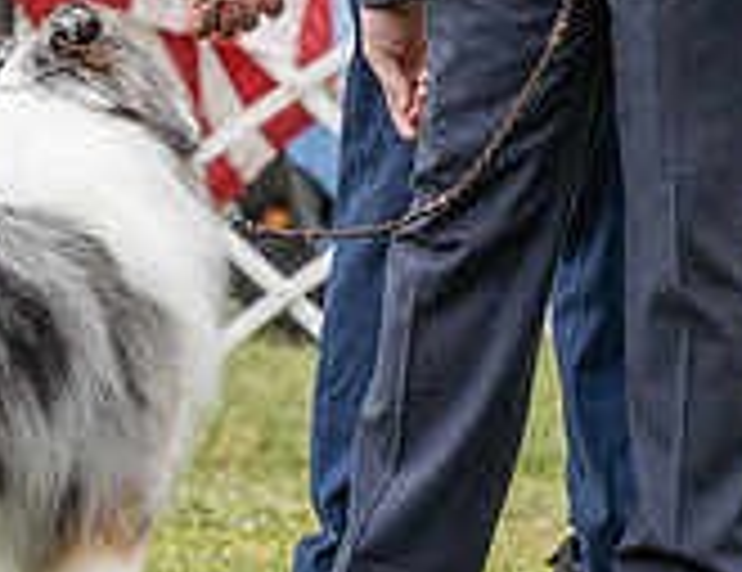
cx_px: 113
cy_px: -255
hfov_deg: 2.6
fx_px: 16489
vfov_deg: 2.0
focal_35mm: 762
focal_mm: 171
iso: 400
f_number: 4.5
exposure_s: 1/1000
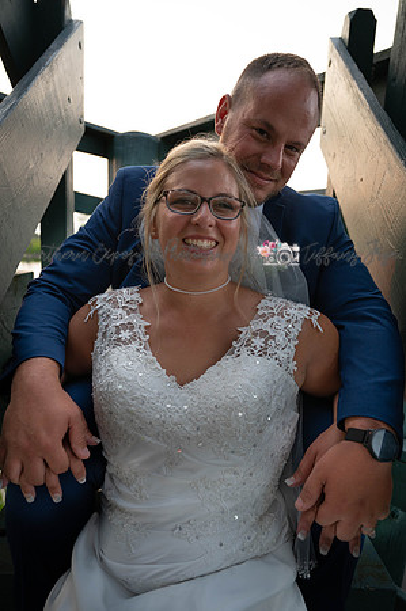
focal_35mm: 24
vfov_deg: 73.8
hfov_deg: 53.0
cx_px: 203
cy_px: 306
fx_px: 407
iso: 400
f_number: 2.8
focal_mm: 24
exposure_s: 1/200
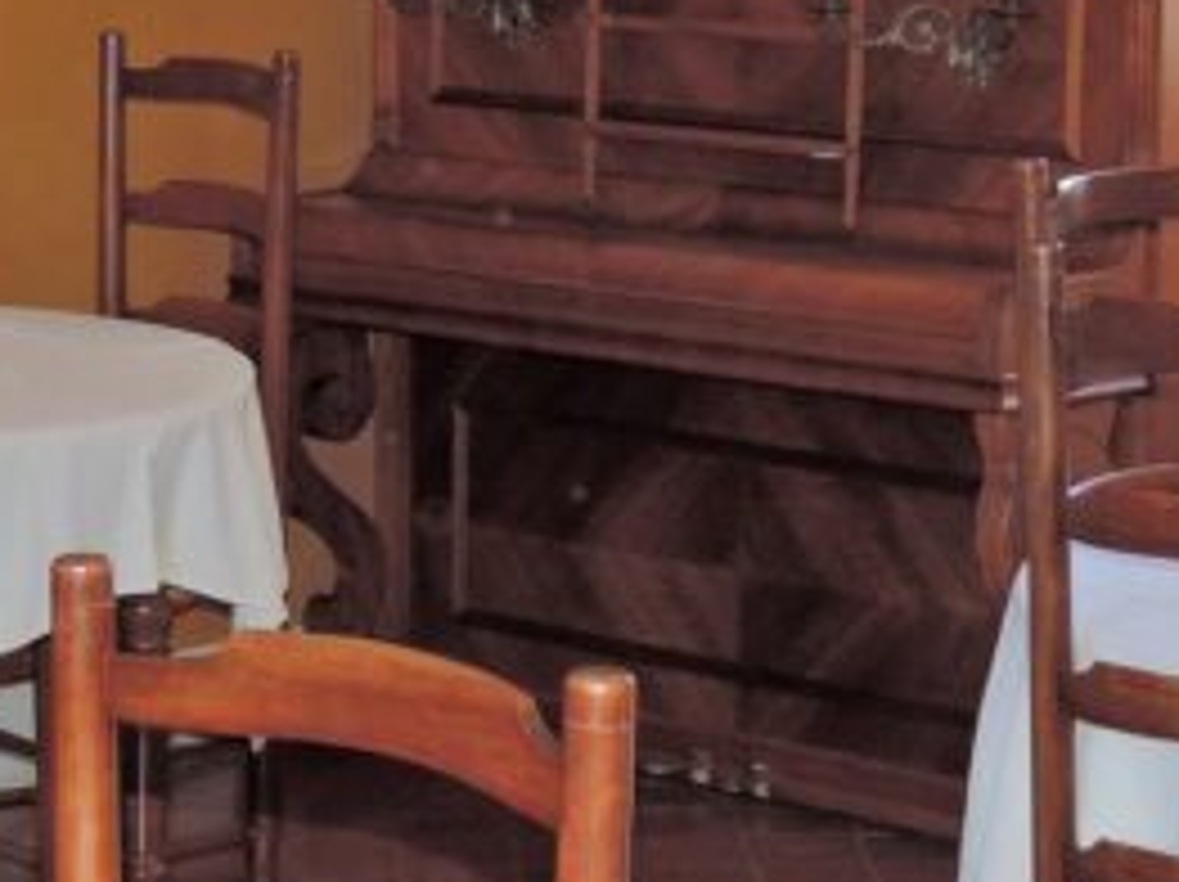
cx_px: 734
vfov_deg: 10.7
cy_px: 230
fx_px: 4696
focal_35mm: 138
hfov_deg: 14.3
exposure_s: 1/30
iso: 220
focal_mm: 8.3
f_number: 3.5
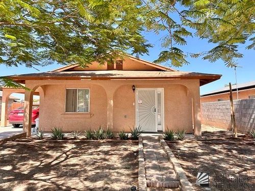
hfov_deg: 71.6
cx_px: 128
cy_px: 96
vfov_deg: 56.8
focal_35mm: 24
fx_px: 177
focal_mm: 6.86
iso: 80
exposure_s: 1/1751
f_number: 1.78
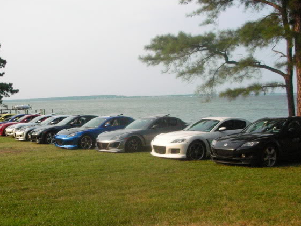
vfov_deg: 29.0
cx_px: 116
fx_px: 435
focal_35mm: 50
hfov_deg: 38.0
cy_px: 137
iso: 400
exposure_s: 1/181
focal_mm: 5.8
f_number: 8.5
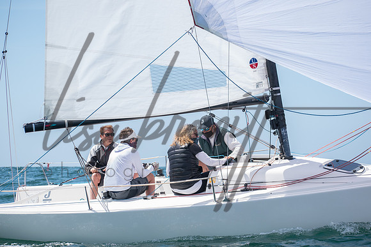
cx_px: 186
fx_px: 1275
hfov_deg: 16.6
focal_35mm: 124
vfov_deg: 11.1
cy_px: 124
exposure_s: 1/640
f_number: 6.3
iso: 200
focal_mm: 82
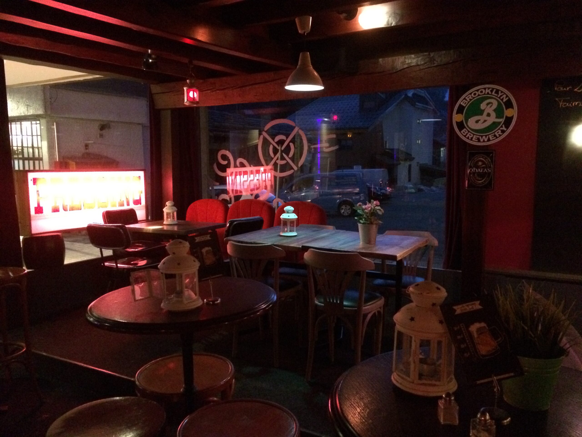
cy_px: 218
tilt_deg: -7.1
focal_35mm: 29
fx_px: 488
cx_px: 291
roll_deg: +0.0
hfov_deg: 61.7
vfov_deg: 48.2
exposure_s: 1/17
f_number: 2.2
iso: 1000
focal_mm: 4.15
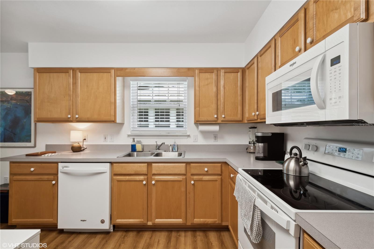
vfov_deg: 77.3
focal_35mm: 15
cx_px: 187
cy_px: 124
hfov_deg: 100.4
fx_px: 156
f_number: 8
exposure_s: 1/15
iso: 200
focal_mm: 10
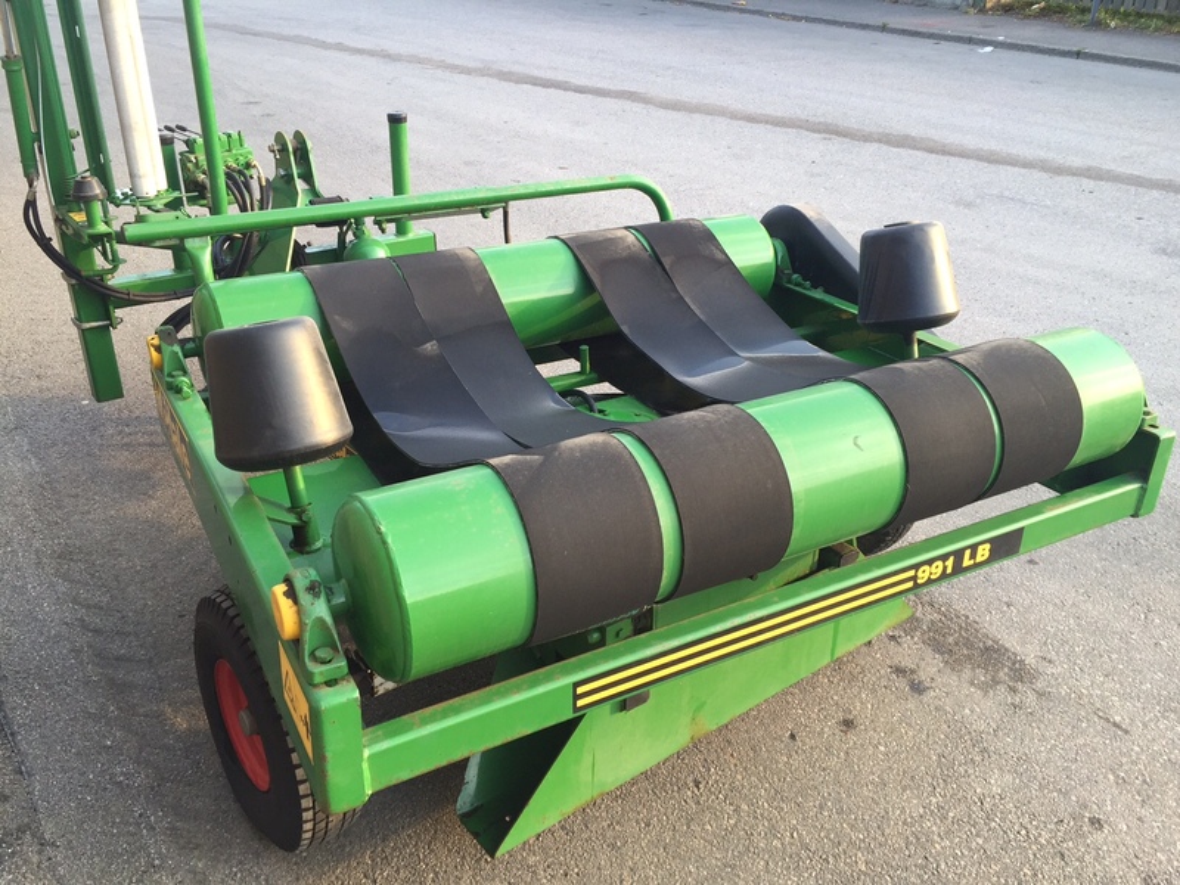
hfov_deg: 61.7
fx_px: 989
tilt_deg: -29.8
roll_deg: -0.1
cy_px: 442
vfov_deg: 48.2
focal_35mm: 29
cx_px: 590
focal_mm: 4.15
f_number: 2.2
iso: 32
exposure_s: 1/60
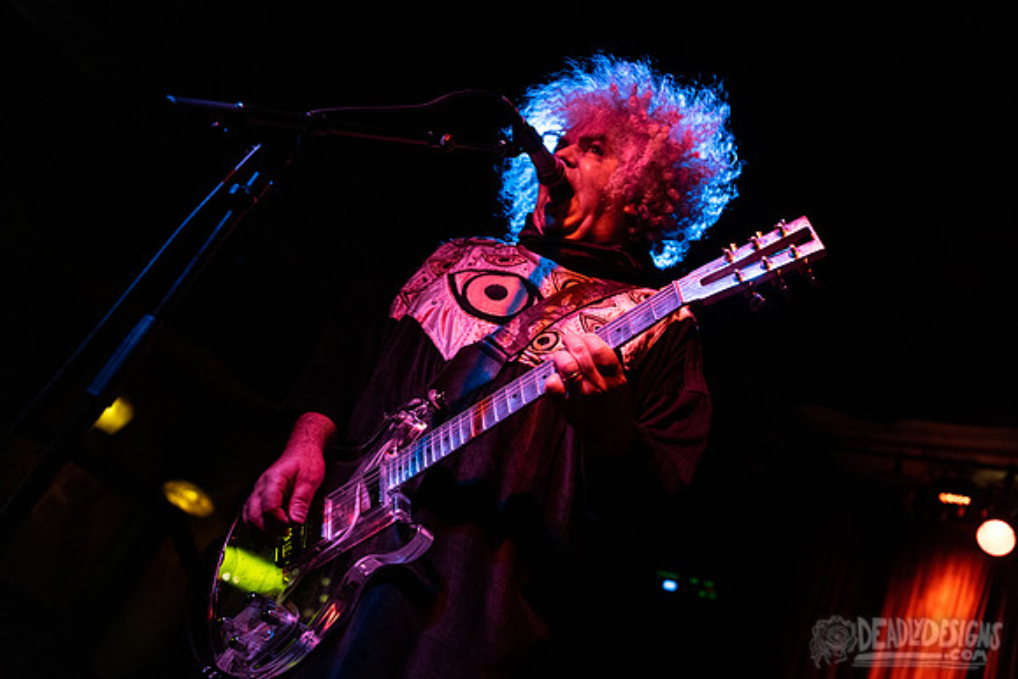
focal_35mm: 34
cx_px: 565
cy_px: 340
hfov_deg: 55.1
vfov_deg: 38.5
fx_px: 972
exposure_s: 1/200
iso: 3200
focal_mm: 31
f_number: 3.2
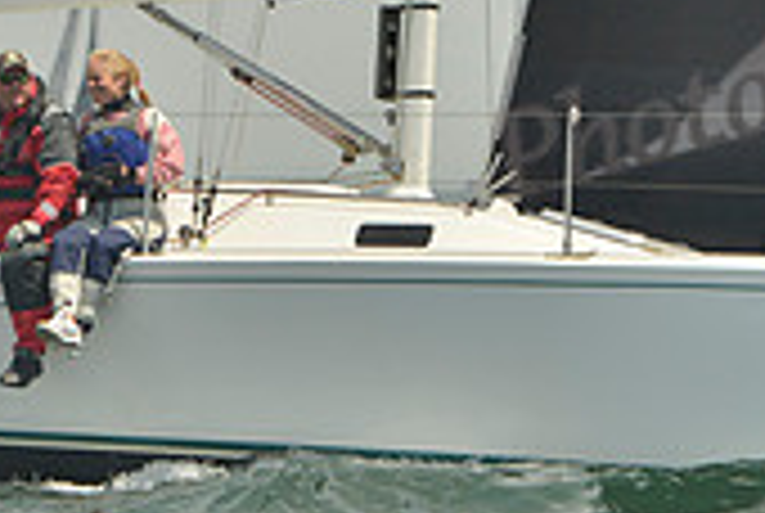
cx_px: 266
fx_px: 11239
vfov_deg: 2.6
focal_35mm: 528
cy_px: -88
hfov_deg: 3.9
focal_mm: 155
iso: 200
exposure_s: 1/1250
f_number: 8
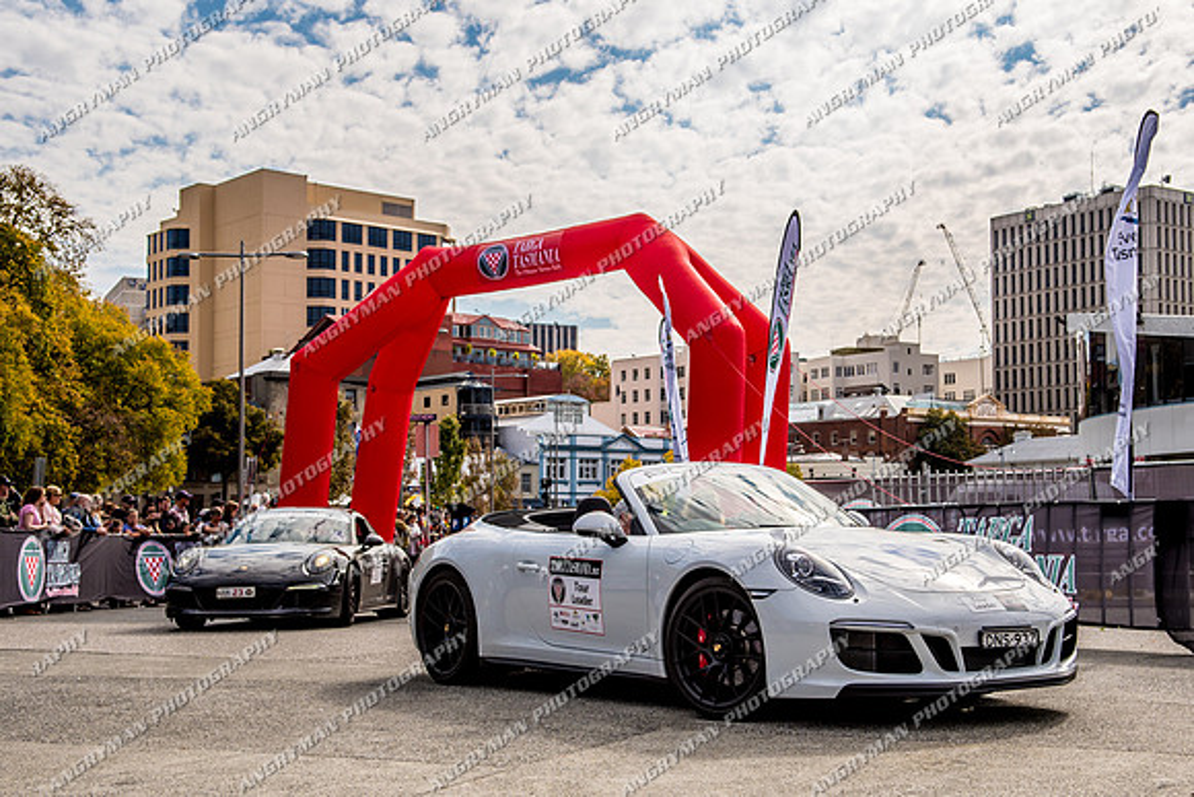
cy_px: 432
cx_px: 648
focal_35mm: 49
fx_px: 1620
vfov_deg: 27.6
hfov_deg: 40.4
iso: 125
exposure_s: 1/1250
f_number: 5.6
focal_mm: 30
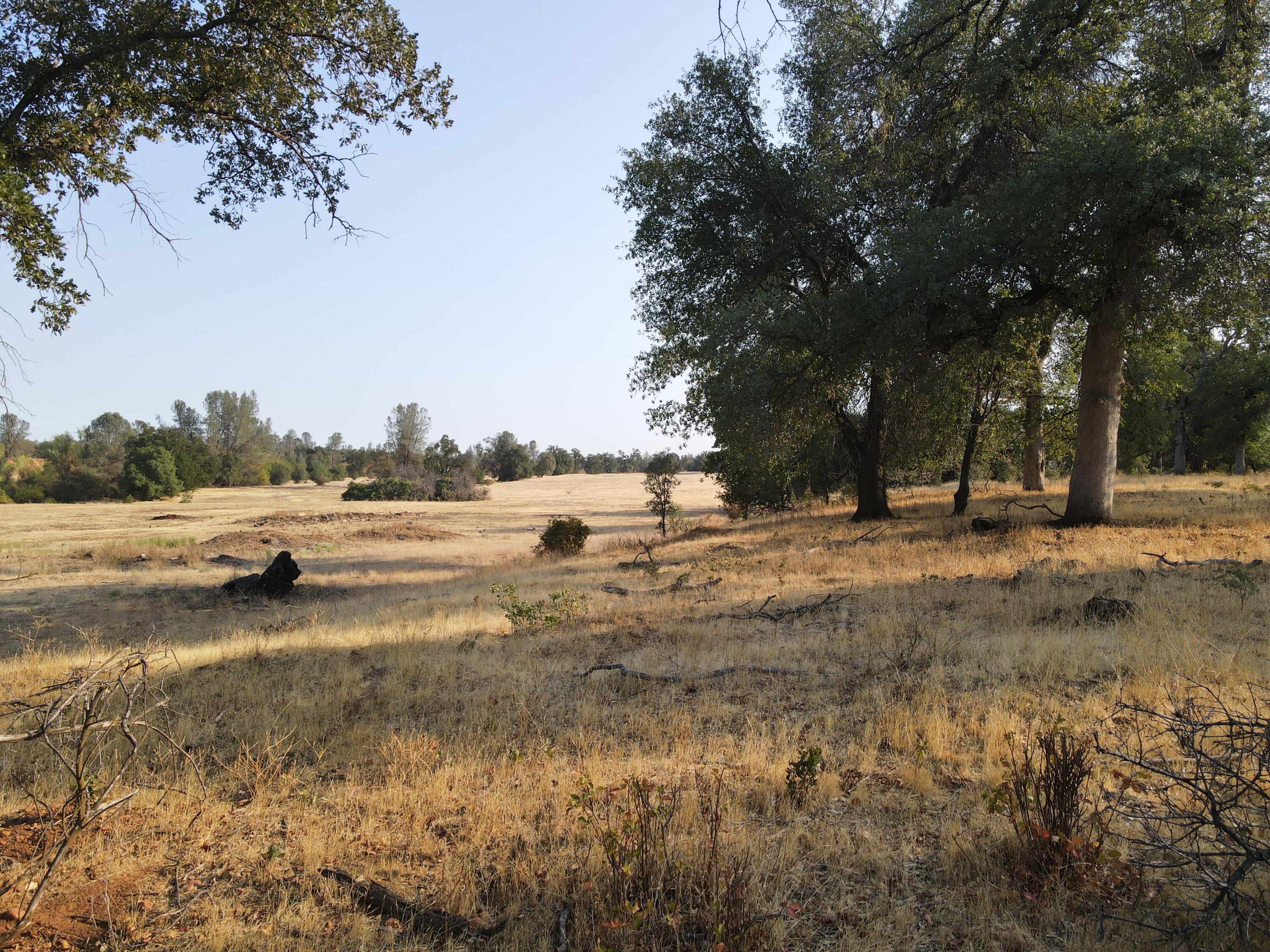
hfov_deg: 71.6
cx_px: 635
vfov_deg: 56.8
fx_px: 881
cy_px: 476
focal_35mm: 24
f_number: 2.8
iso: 100
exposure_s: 1/320
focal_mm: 4.5
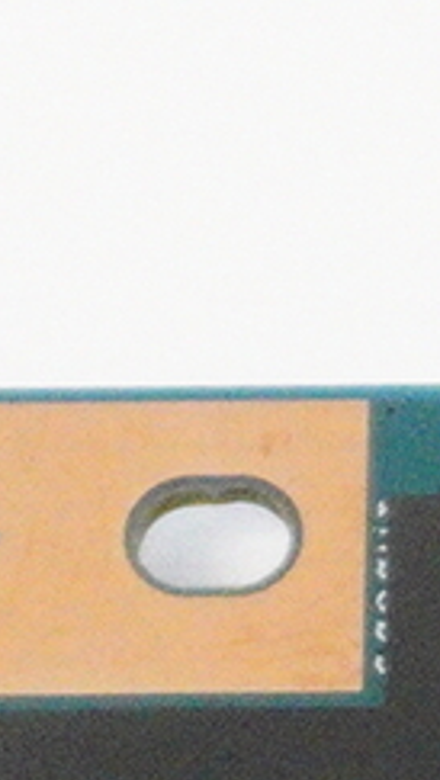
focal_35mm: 516
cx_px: 1323
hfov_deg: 2.3
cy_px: 1181
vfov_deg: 4.2
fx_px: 10684
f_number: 5.6
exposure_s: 1/125
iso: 4000
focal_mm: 32
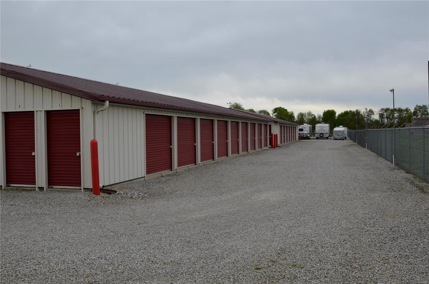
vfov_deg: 36.7
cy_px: 142
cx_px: 214
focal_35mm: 36
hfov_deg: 53.2
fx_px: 428
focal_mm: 24
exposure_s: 1/200
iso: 400
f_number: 8
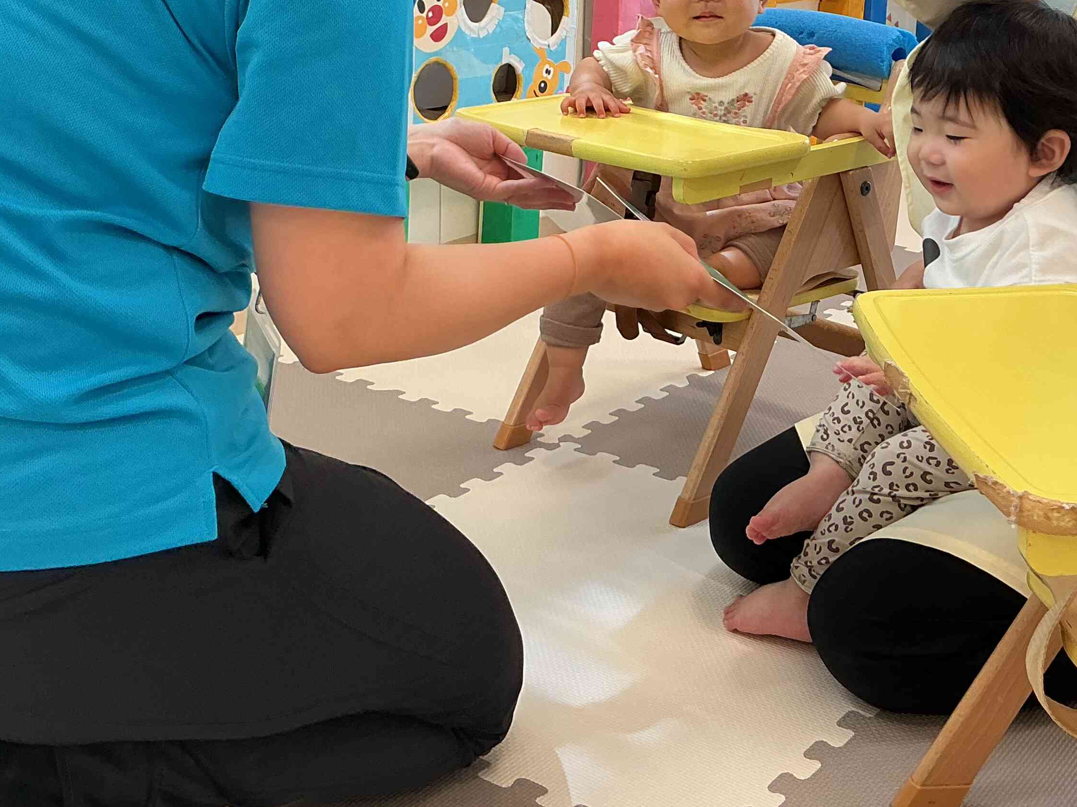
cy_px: 171
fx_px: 1618
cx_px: 694
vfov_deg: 27.5
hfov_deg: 36.5
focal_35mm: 52
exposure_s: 1/120
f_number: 1.8
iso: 20
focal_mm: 3
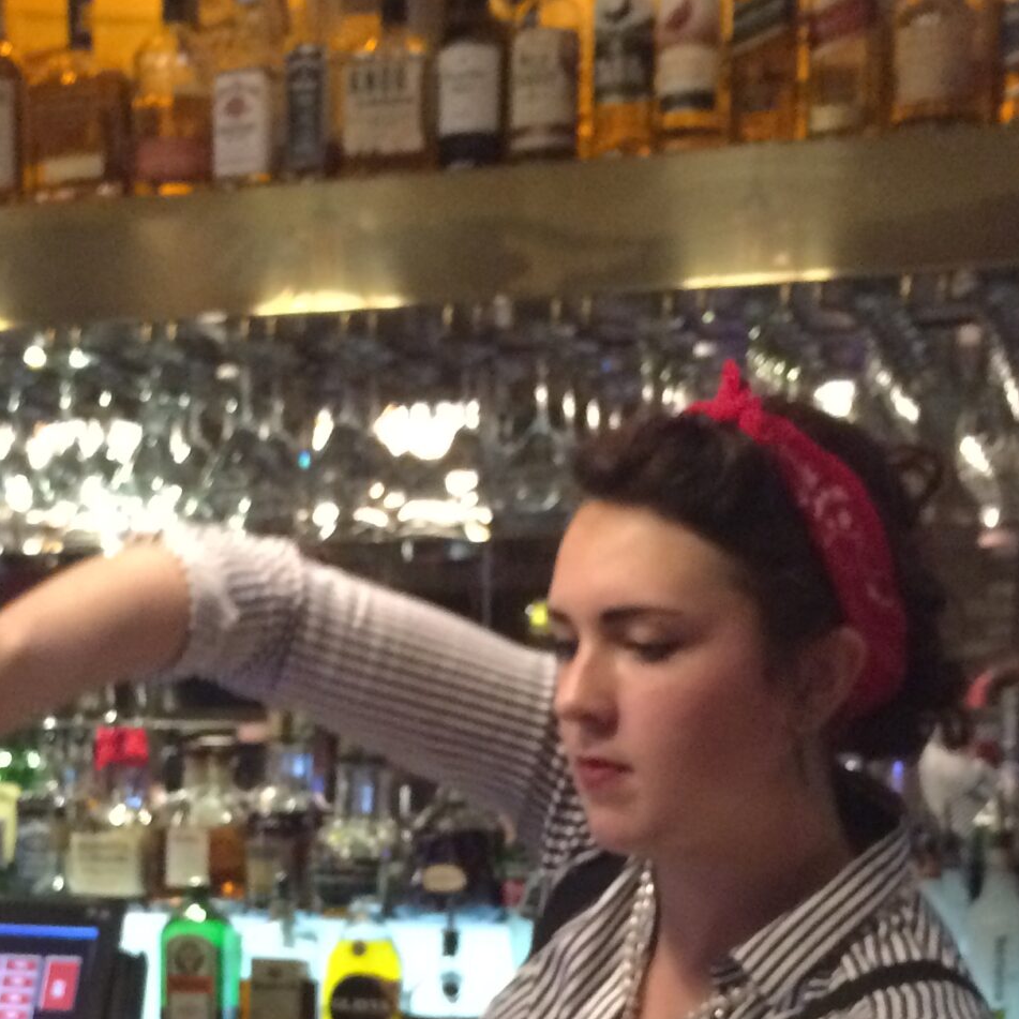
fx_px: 2298
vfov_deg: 24.1
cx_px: 306
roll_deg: -0.4
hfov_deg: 24.8
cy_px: 959
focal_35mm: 69
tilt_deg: -5.1
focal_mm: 4.15
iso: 320
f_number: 2.2
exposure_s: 1/17
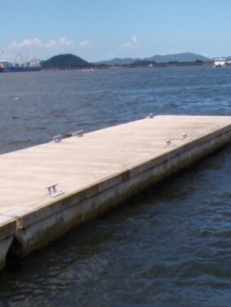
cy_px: 45
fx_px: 578
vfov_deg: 28.9
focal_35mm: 65
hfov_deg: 22.1
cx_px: 208
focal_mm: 4.3
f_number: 10.2
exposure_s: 1/160
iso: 100
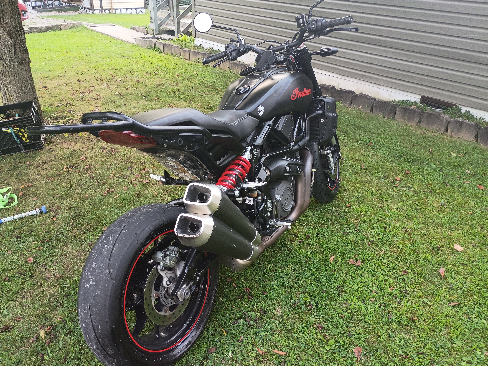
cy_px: 183
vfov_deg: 48.2
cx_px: 244
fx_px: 409
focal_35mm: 29
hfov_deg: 61.7
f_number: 1.8
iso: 100
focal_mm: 4.27
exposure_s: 1/120
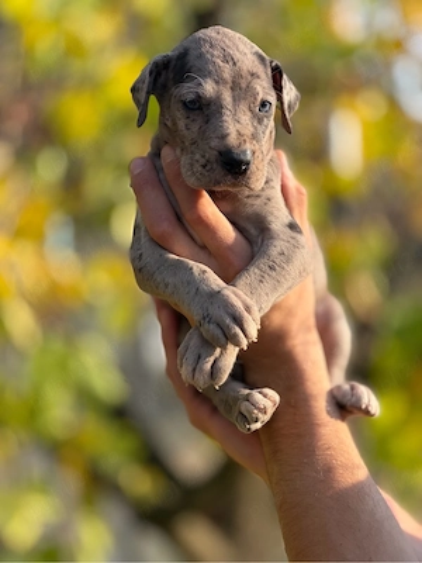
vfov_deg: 19.6
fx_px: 1625
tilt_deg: -0.4
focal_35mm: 100
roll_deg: +0.6
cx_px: 211
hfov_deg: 14.8
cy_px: 282
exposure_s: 1/372
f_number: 2.8
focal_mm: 16.89
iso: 50
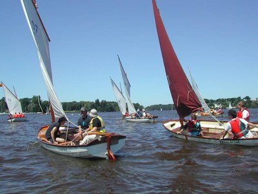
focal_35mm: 38
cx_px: 129
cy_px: 97
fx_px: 283
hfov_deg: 49.0
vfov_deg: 37.7
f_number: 7.6
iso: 100
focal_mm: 8
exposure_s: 1/281
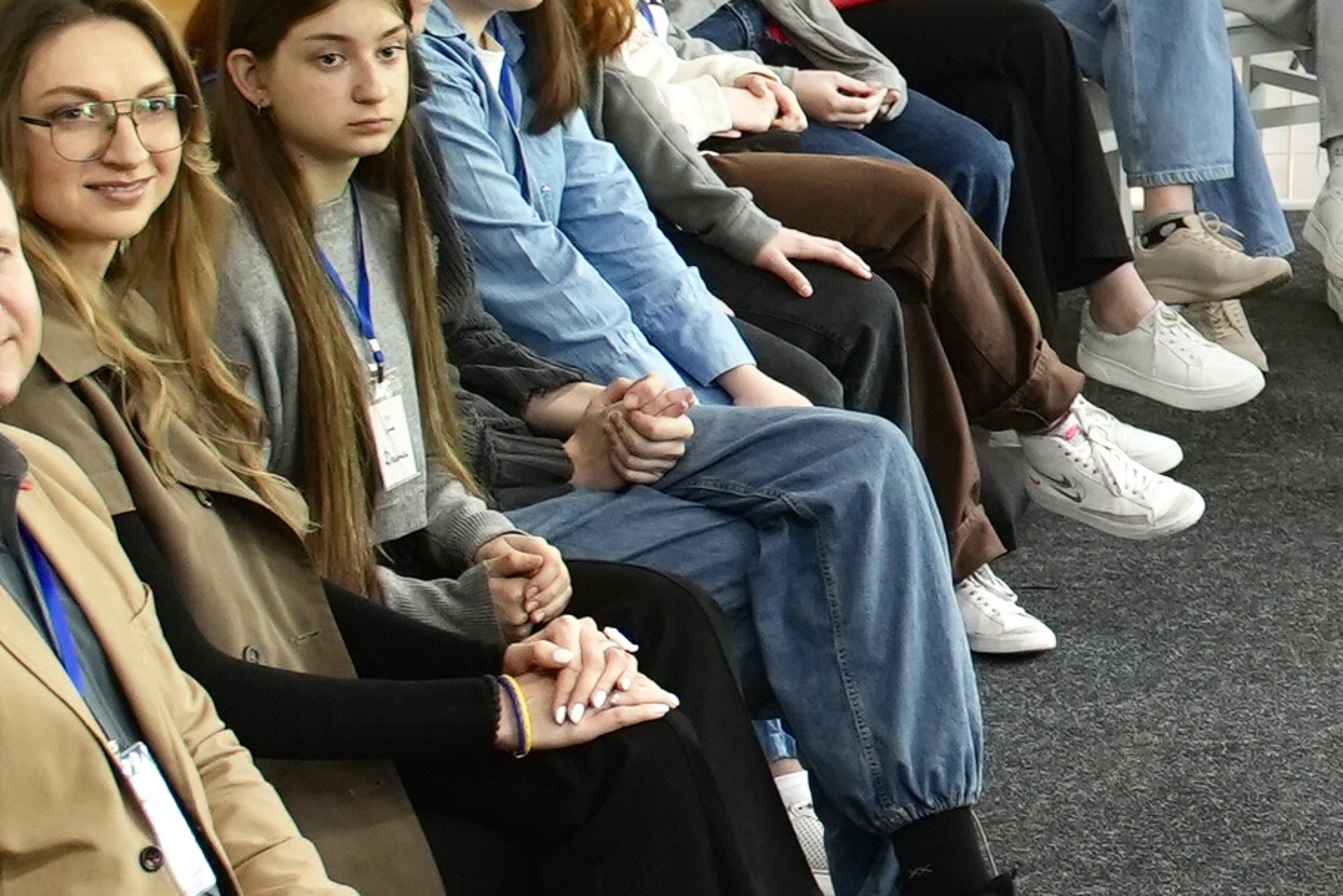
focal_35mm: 162
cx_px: 2140
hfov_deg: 12.0
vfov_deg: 8.5
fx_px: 6045
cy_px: 185
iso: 1000
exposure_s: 1/60
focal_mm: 28
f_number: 3.5
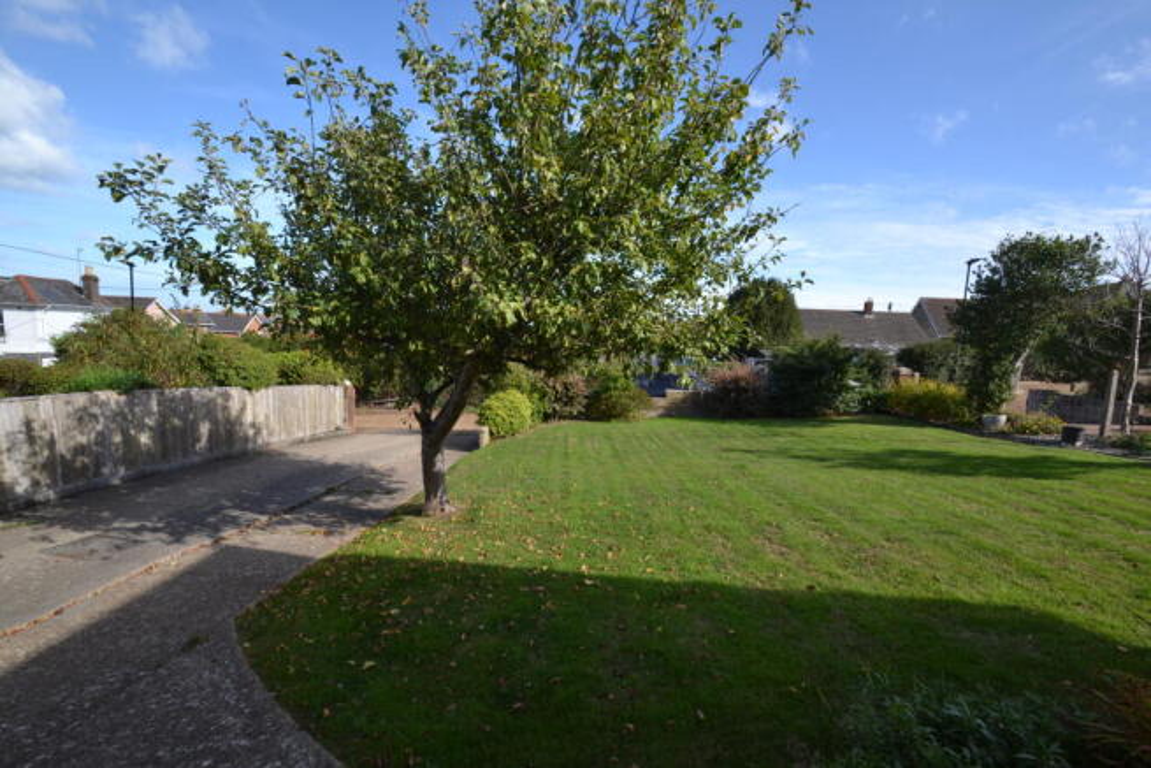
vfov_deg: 77.4
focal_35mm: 15
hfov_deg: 100.4
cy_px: 384
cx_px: 576
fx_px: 480
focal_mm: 10
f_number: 9
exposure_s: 1/320
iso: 400
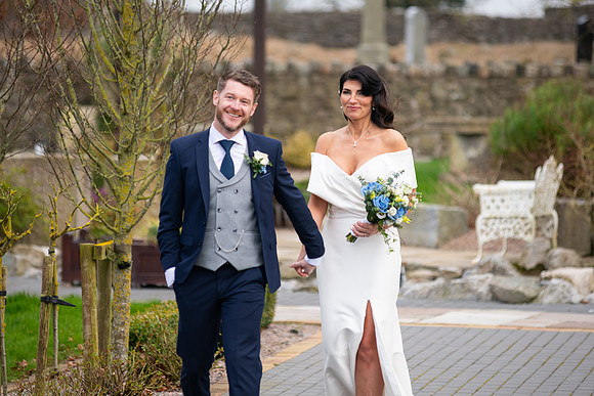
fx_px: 3301
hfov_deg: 10.3
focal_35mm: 200
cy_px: 198
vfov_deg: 6.9
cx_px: 297
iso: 250
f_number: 3.5
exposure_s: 1/200
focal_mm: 200
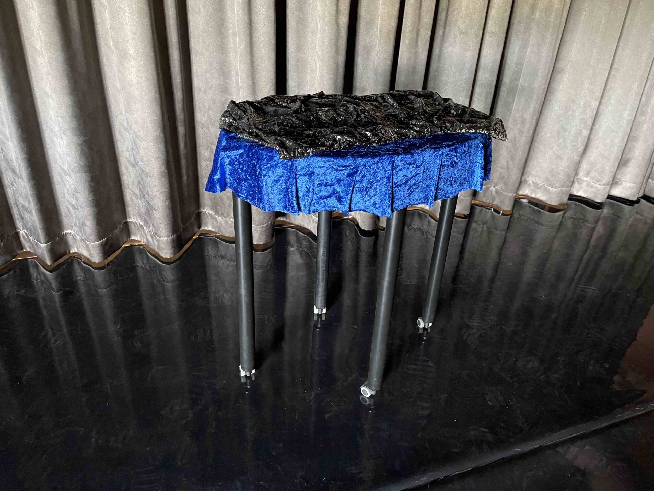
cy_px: 246
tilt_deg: -30.7
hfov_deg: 67.3
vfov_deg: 53.1
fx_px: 491
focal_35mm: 26
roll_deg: -3.4
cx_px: 327
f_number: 1.6
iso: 640
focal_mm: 5.1
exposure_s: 1/34
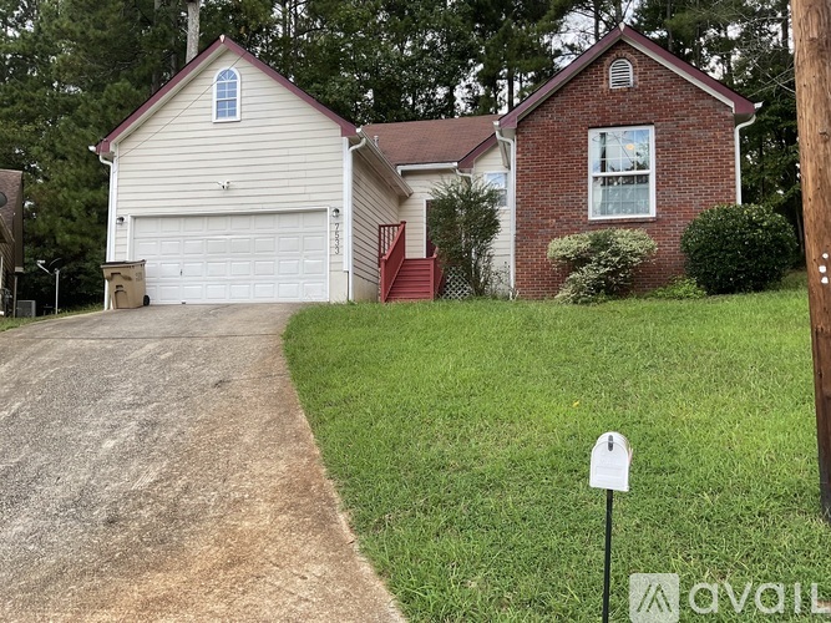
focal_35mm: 29
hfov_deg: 61.7
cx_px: 416
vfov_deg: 48.2
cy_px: 312
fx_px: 696
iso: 16
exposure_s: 1/284
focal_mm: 3
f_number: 1.8
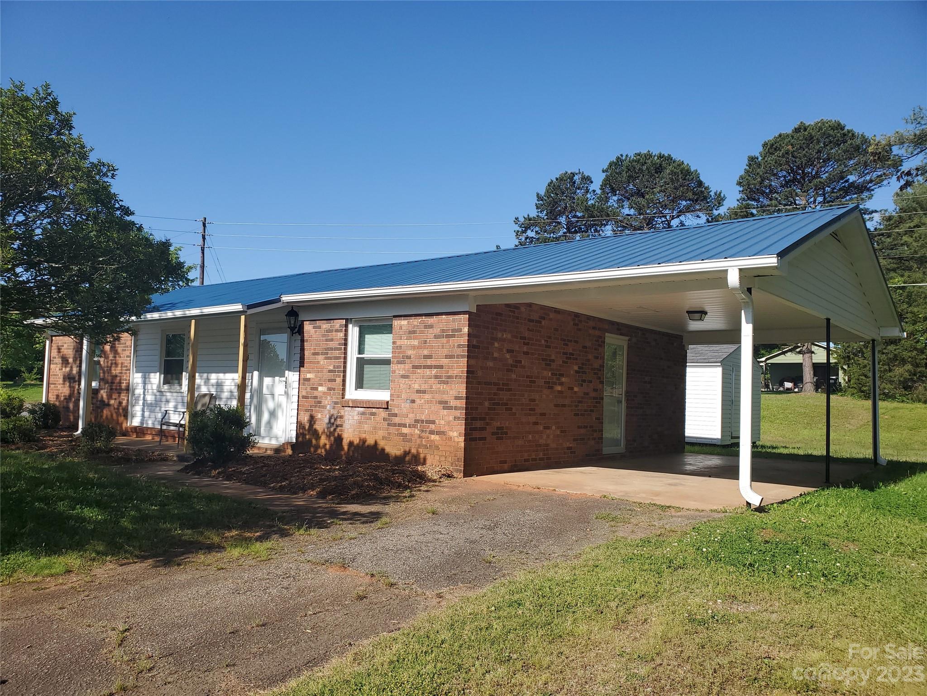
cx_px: 464
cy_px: 348
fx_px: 696
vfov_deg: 53.1
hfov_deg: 67.3
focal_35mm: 26
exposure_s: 1/1370
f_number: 2.4
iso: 50
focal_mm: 4.3
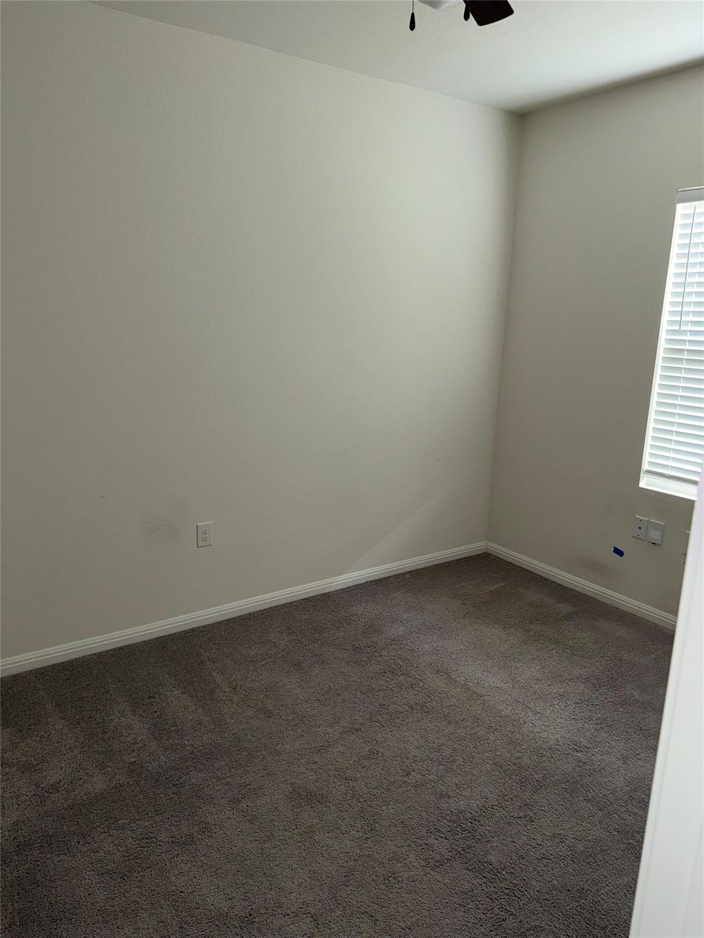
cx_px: 352
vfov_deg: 71.6
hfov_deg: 56.8
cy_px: 469
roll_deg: -0.4
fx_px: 651
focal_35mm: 24
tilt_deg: -14.0
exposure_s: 1/33
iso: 80
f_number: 1.78
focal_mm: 6.76
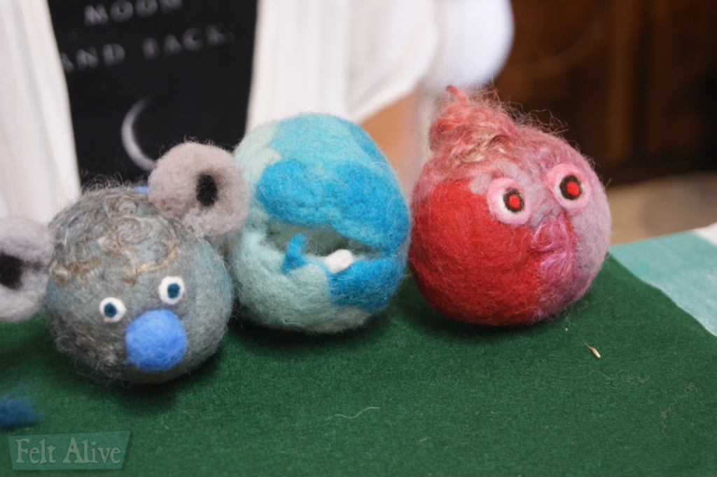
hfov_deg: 24.6
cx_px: 358
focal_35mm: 82
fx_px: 1642
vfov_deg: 16.5
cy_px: 238
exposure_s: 1/5
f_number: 5.6
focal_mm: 55
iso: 400
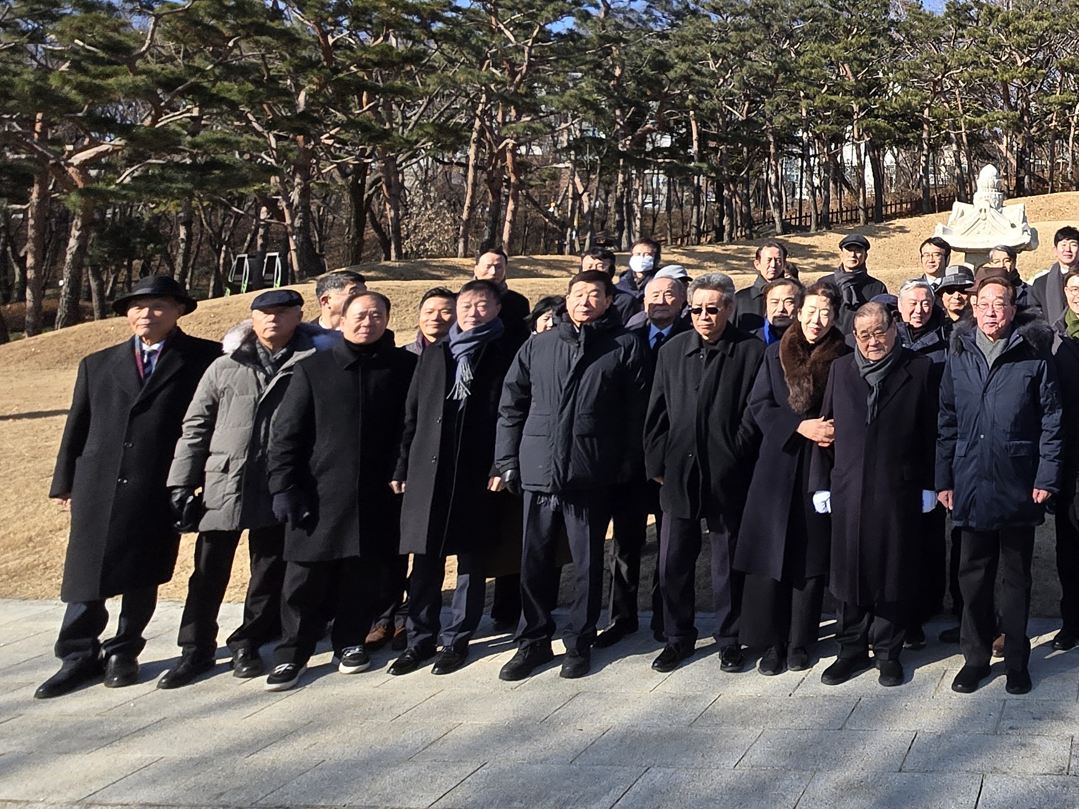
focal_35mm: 30
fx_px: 935
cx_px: 1077
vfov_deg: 42.8
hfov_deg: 49.2
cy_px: 77
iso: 25
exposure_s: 1/744
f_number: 2.2
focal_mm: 1.7
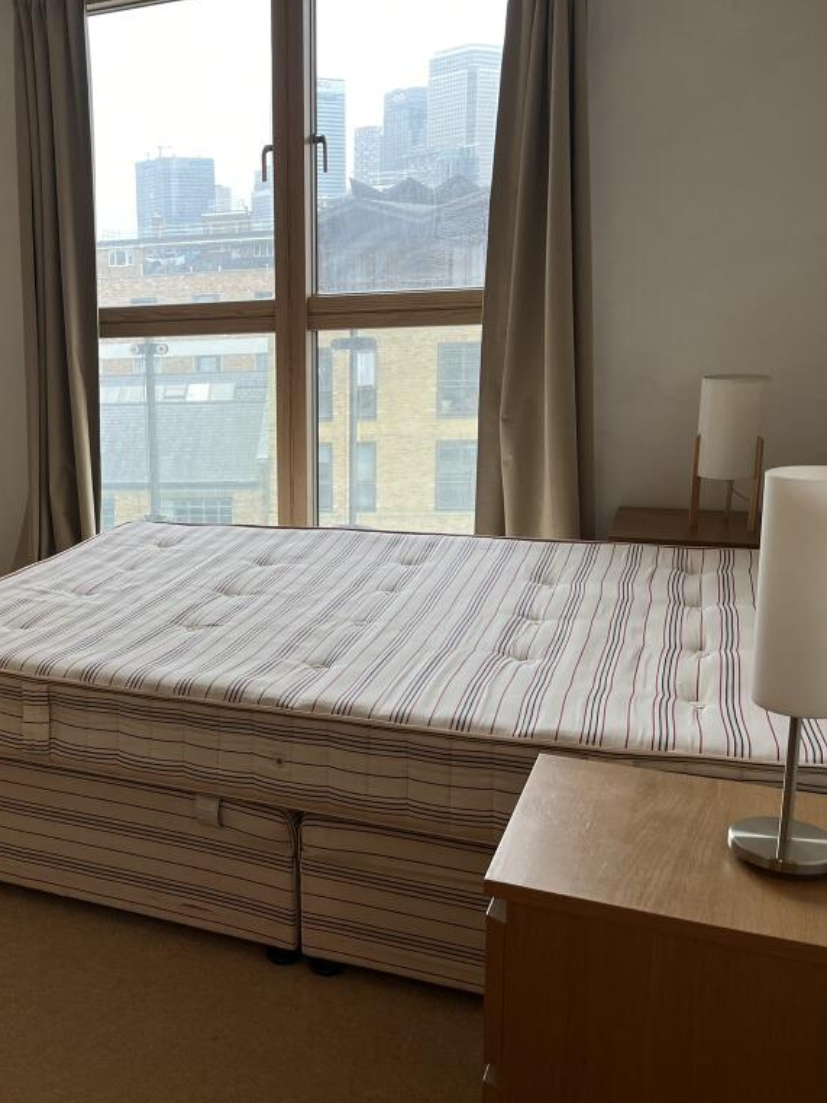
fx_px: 1115
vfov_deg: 52.6
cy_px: 554
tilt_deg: -13.6
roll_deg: +2.7
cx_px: 120
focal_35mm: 35
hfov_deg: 38.5
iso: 80
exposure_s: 1/100
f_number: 1.6
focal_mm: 5.1
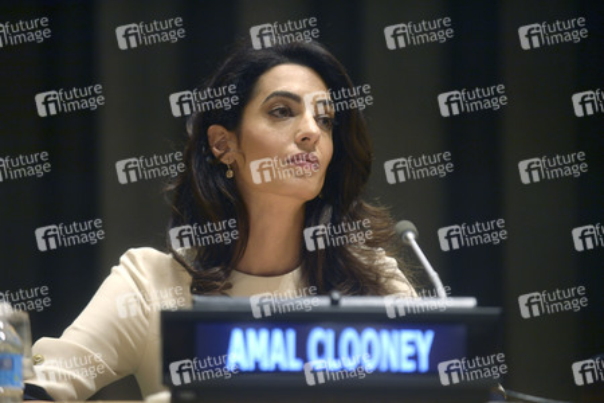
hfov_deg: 10.8
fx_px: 3188
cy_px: 202
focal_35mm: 190
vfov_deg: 7.2
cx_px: 302
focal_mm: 190
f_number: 2.8
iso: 1600
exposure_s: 1/125
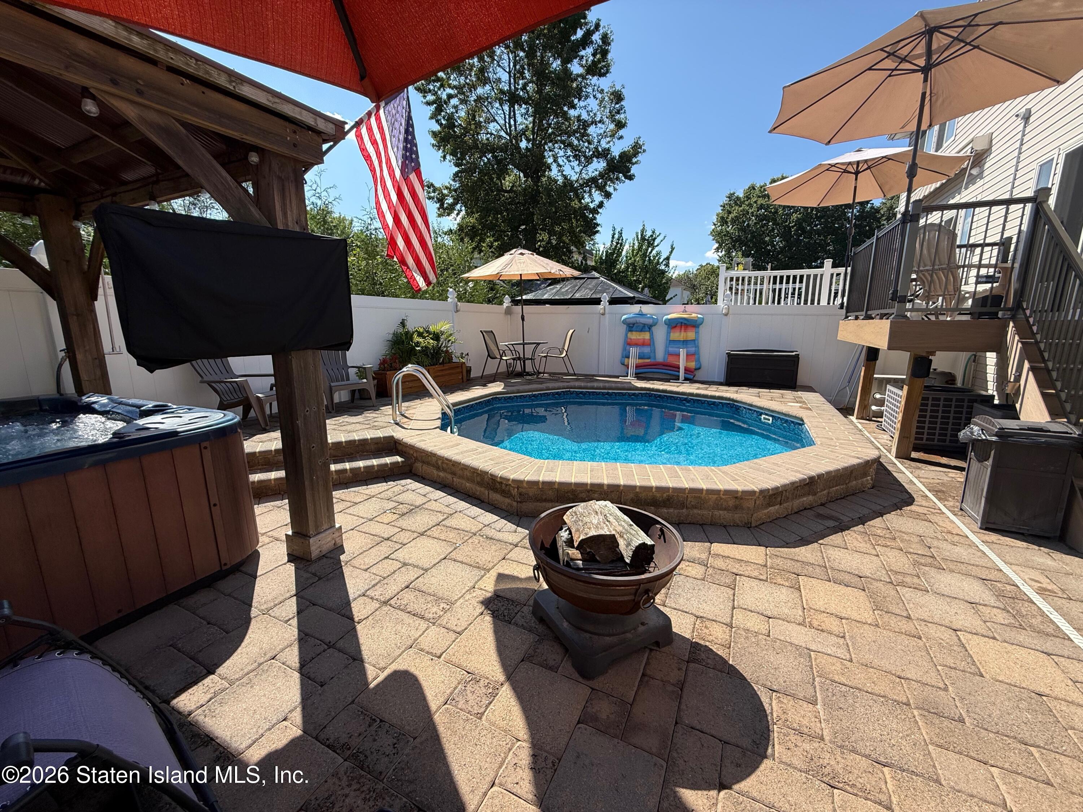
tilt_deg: -11.2
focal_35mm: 14
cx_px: 542
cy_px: 406
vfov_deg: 85.7
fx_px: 438
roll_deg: -1.4
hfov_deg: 102.1
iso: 50
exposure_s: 1/1189
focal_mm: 2.22
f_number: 2.2
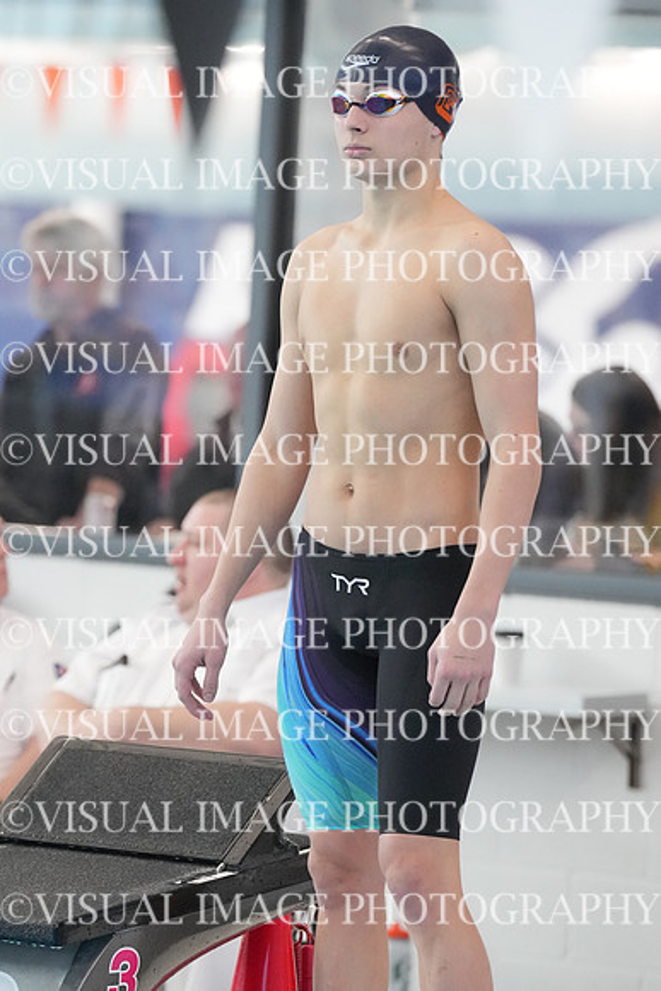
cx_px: 330
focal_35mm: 273
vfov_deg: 7.5
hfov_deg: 5.0
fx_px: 7514
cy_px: 496
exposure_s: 1/1000
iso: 5000
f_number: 4
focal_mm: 182
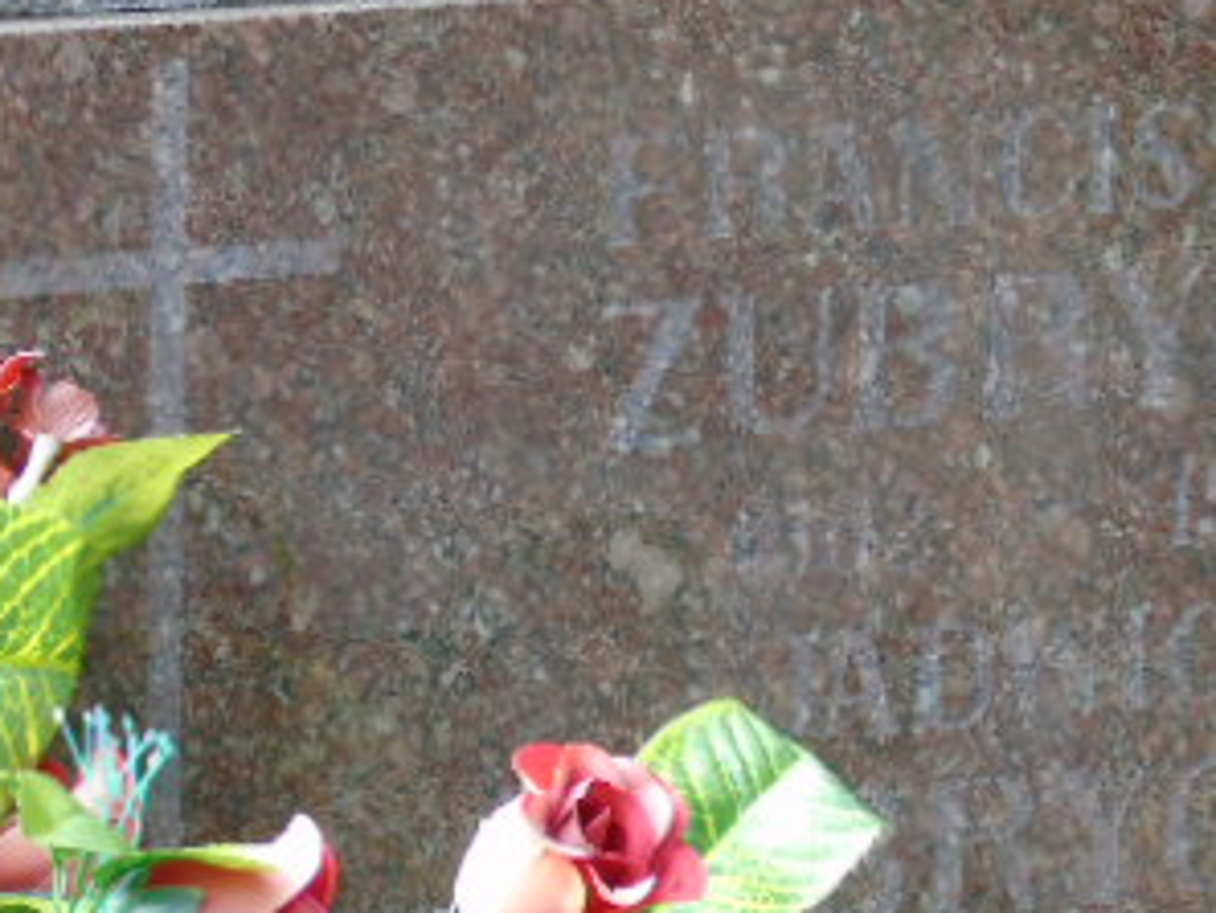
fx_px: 12265
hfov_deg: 5.7
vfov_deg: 4.3
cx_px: 1003
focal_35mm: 349
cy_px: 663
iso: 320
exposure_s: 1/125
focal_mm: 29
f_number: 4.9
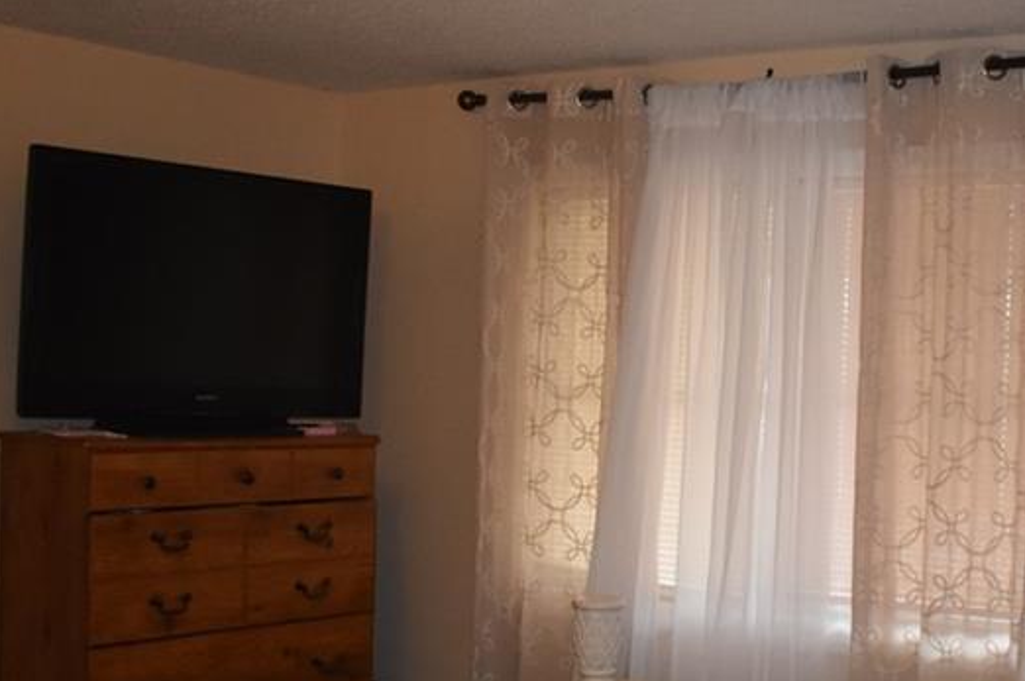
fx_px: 1508
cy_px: 414
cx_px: 836
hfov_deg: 36.2
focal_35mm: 53
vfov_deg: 25.4
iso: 2200
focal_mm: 18
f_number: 3.5
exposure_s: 1/60
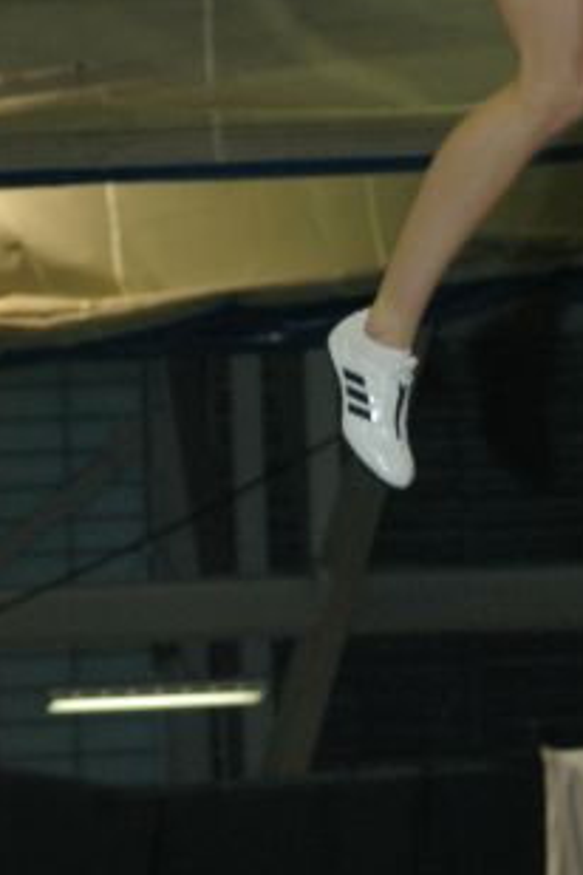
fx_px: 15084
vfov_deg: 3.3
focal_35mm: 621
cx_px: 473
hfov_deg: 2.2
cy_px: -212
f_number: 6.3
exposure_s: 1/125
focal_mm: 160
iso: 800
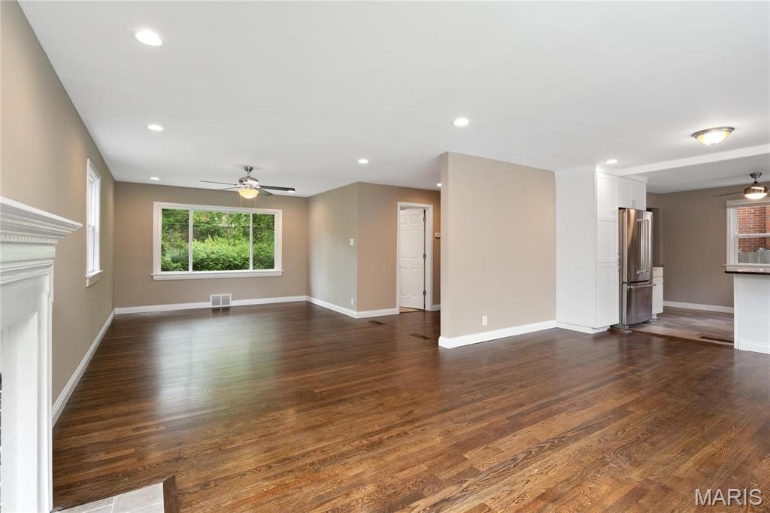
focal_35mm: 16
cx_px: 385
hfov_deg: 96.8
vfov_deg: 73.7
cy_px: 256
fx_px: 342
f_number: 8
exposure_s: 1/4
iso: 400
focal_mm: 8
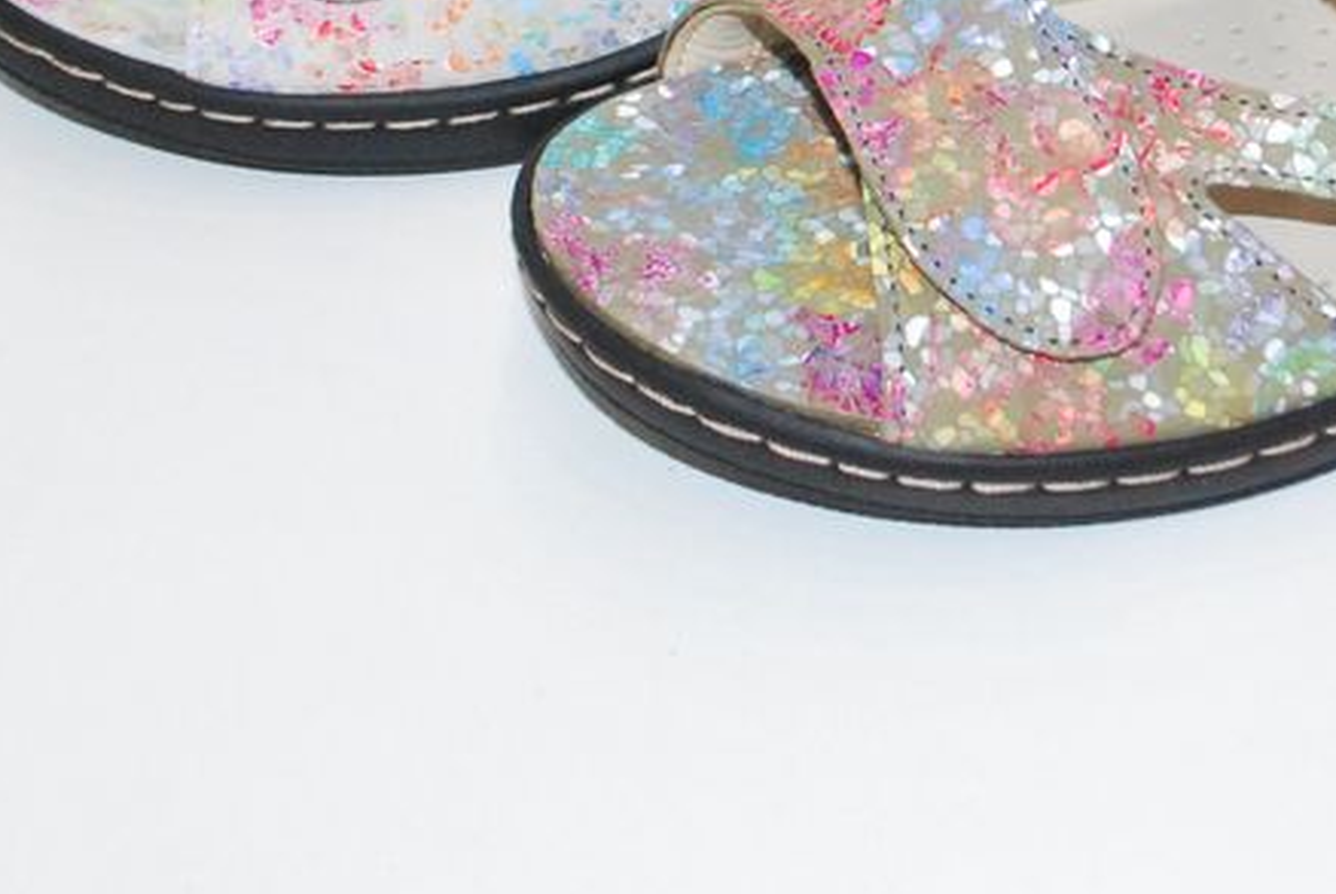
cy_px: -174
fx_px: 3343
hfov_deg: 22.4
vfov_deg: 14.7
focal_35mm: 90
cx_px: 1026
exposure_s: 1/200
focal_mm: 22
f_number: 6.3
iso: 1600
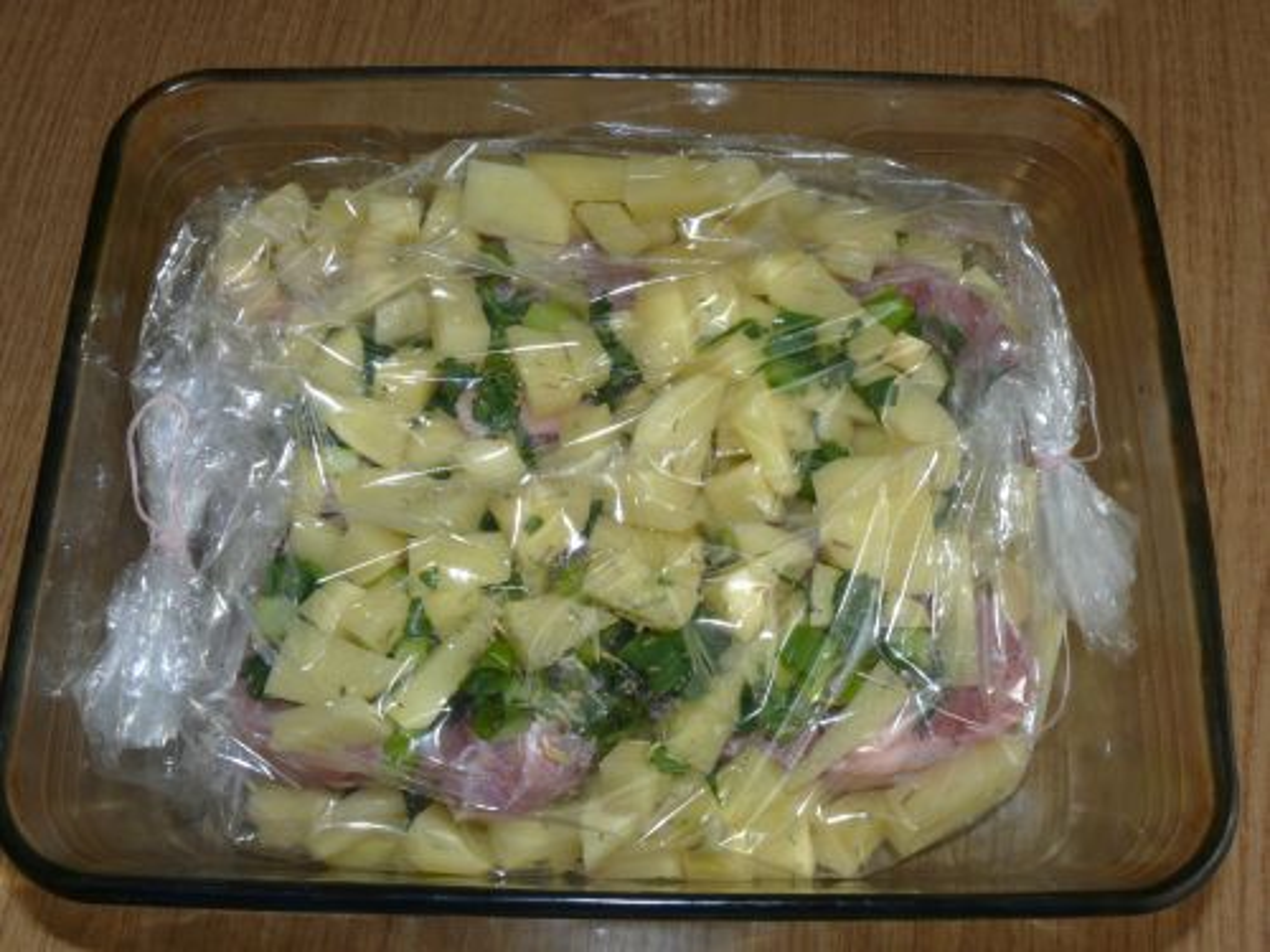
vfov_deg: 36.0
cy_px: 476
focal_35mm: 40
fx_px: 1468
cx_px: 635
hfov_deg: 46.8
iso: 100
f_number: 11
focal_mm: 8.4
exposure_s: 1/30
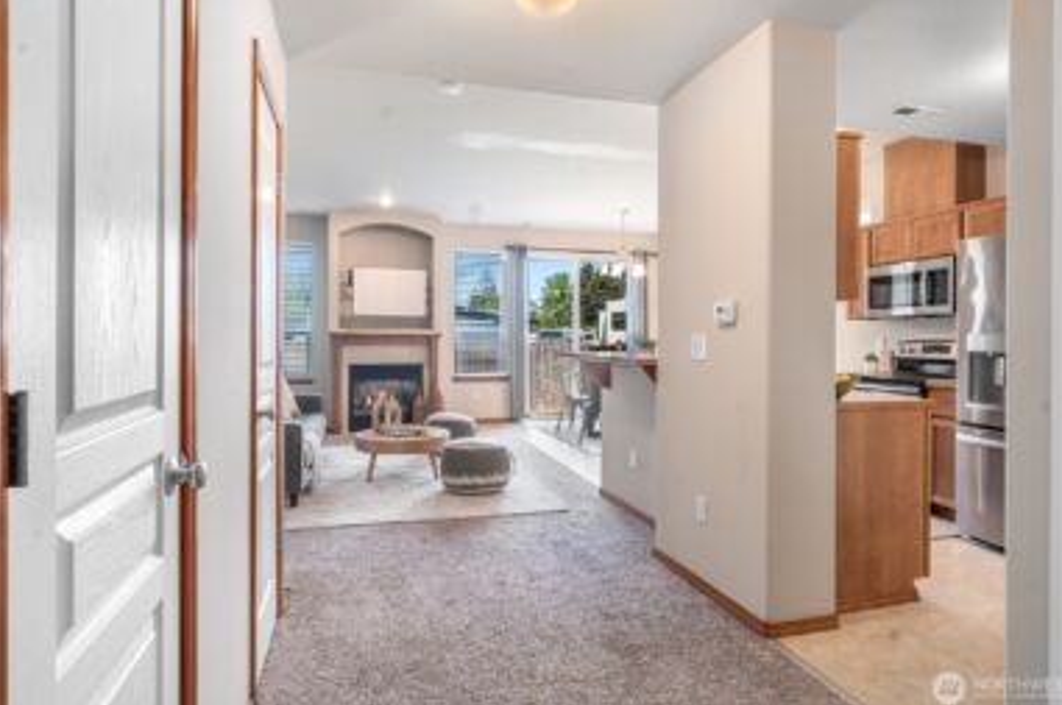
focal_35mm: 21
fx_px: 619
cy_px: 343
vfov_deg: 59.3
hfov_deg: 81.3
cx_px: 535
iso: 320
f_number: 8
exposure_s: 1/20
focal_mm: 20
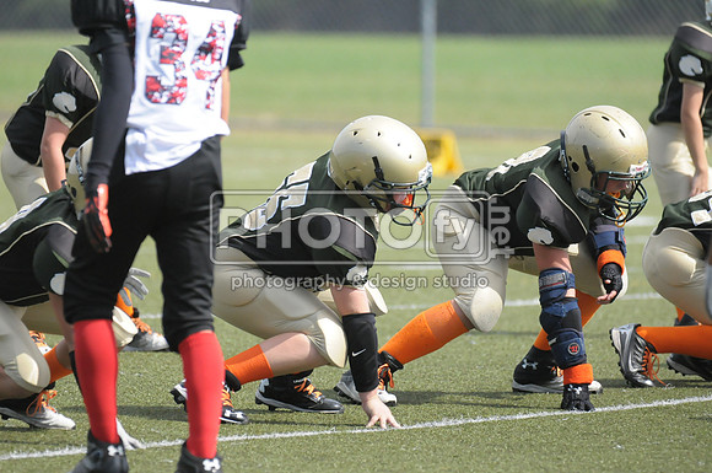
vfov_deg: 3.2
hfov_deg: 4.7
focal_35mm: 435
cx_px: 356
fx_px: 8591
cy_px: 236
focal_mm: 290
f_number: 4
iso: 1600
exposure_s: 1/6400
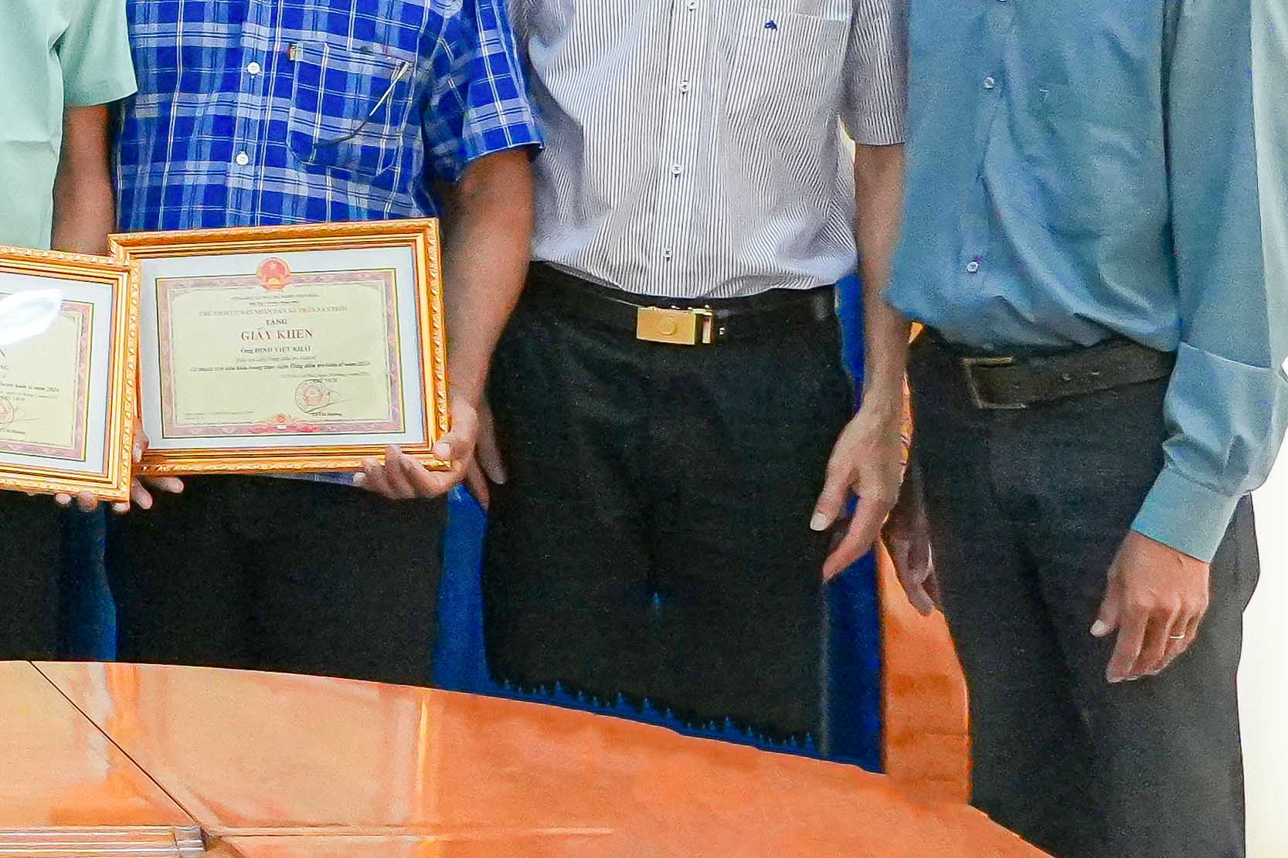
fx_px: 4293
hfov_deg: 15.2
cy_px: -122
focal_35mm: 120
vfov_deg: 11.2
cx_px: -903
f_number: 5.6
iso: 4000
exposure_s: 1/400
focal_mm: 22
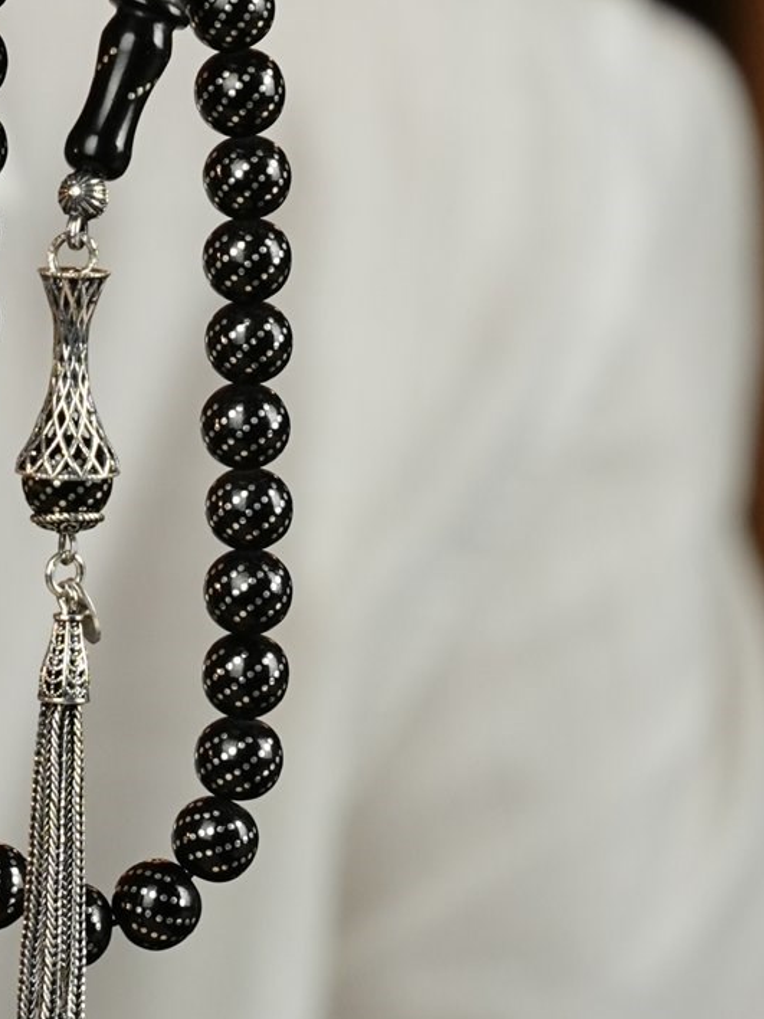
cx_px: 47
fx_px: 4532
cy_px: 311
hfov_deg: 9.6
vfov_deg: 12.8
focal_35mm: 154
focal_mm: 70
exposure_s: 1/125
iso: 640
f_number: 5.6
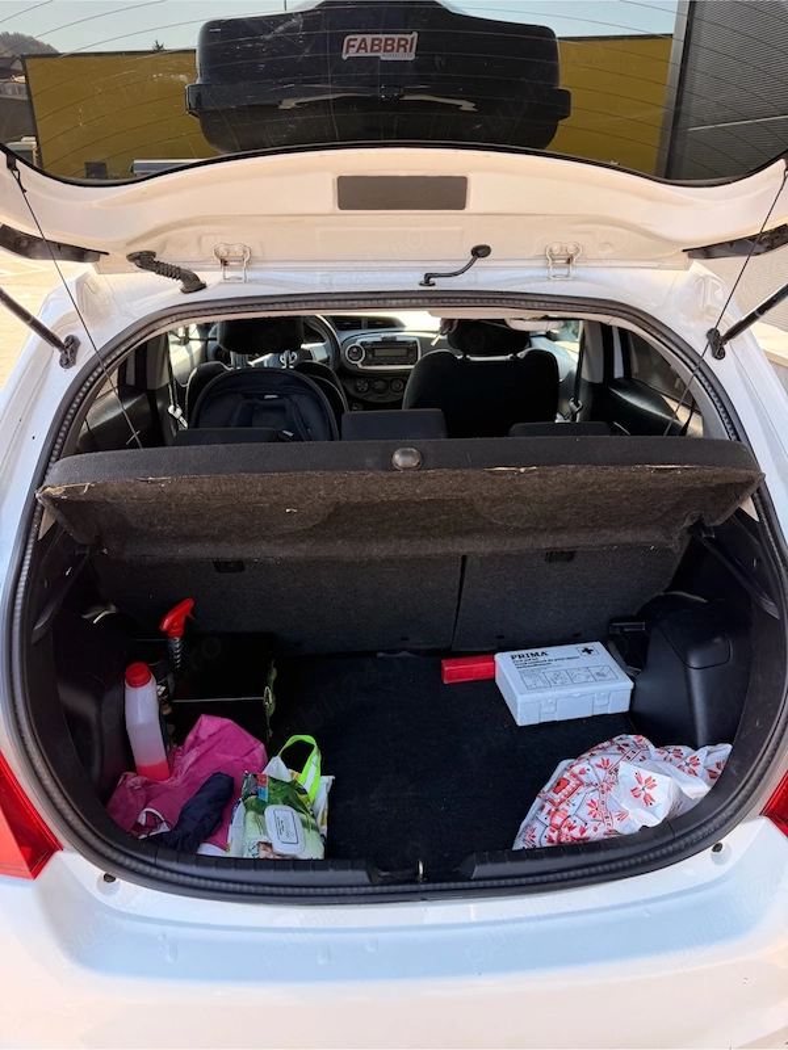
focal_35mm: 24
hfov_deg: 56.8
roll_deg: -2.1
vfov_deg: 71.6
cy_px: 525
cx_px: 394
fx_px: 728
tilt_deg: -22.3
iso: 80
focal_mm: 6.76
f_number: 1.78
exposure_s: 1/299
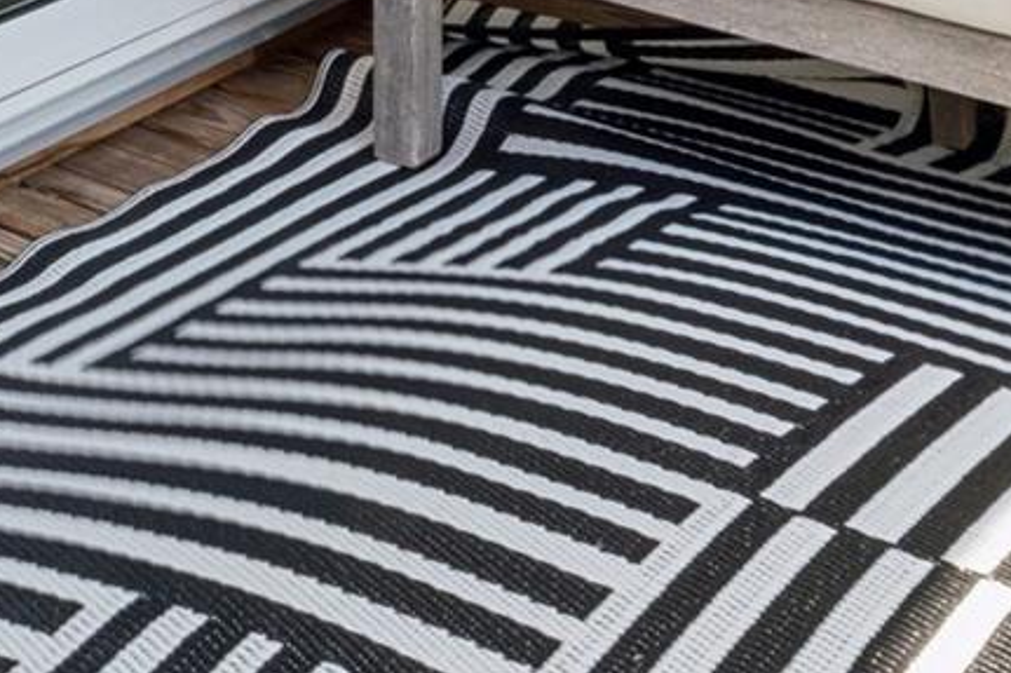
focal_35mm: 78
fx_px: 2187
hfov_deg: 25.8
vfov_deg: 14.1
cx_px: 284
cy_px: -763
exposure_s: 1/8
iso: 100
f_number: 22
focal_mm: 16.4
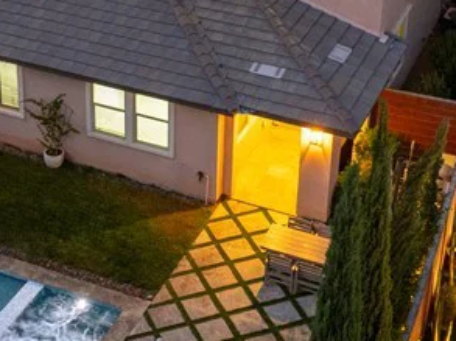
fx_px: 1105
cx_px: 148
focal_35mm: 84
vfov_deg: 17.1
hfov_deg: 23.2
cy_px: -8
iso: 1180
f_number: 2.8
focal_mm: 12.29
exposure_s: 1/8
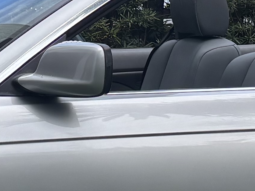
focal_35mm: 174
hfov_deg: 11.4
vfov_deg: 8.4
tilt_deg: +2.0
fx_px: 1281
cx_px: 109
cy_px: -69
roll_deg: -0.7
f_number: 1.6
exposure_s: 1/927
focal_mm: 5.96
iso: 50
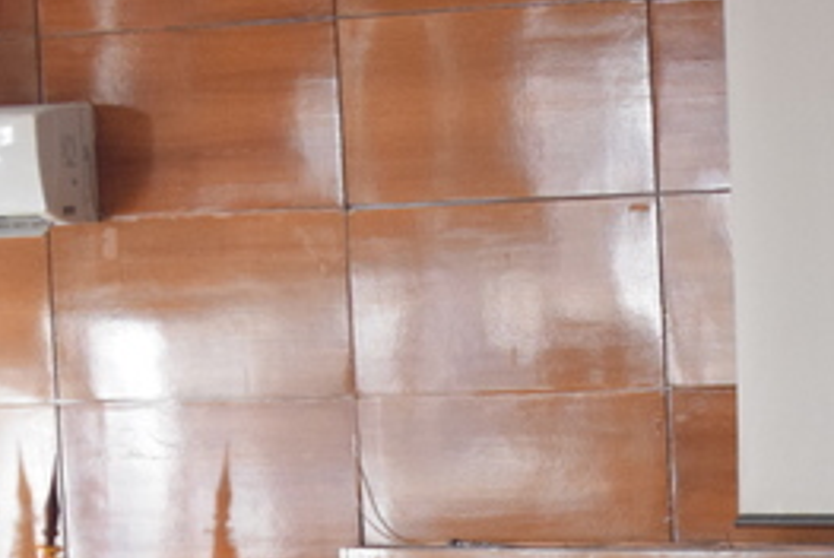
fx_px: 5682
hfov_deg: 8.3
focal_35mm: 245
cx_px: 1046
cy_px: 1057
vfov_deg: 5.5
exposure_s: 1/60
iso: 2200
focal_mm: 42
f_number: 5
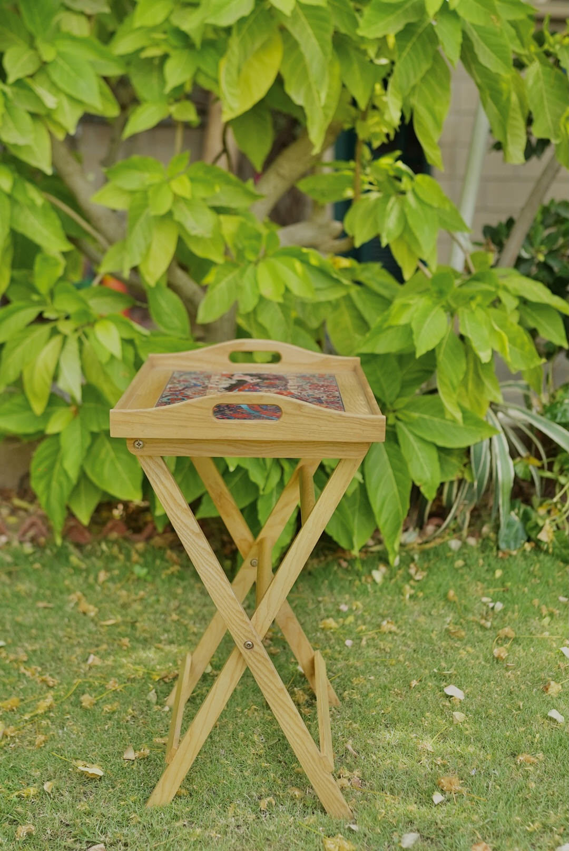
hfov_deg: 26.0
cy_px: 426
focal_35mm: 52
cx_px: 284
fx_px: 1231
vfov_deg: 38.2
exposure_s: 1/160
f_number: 2
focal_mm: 35
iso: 250
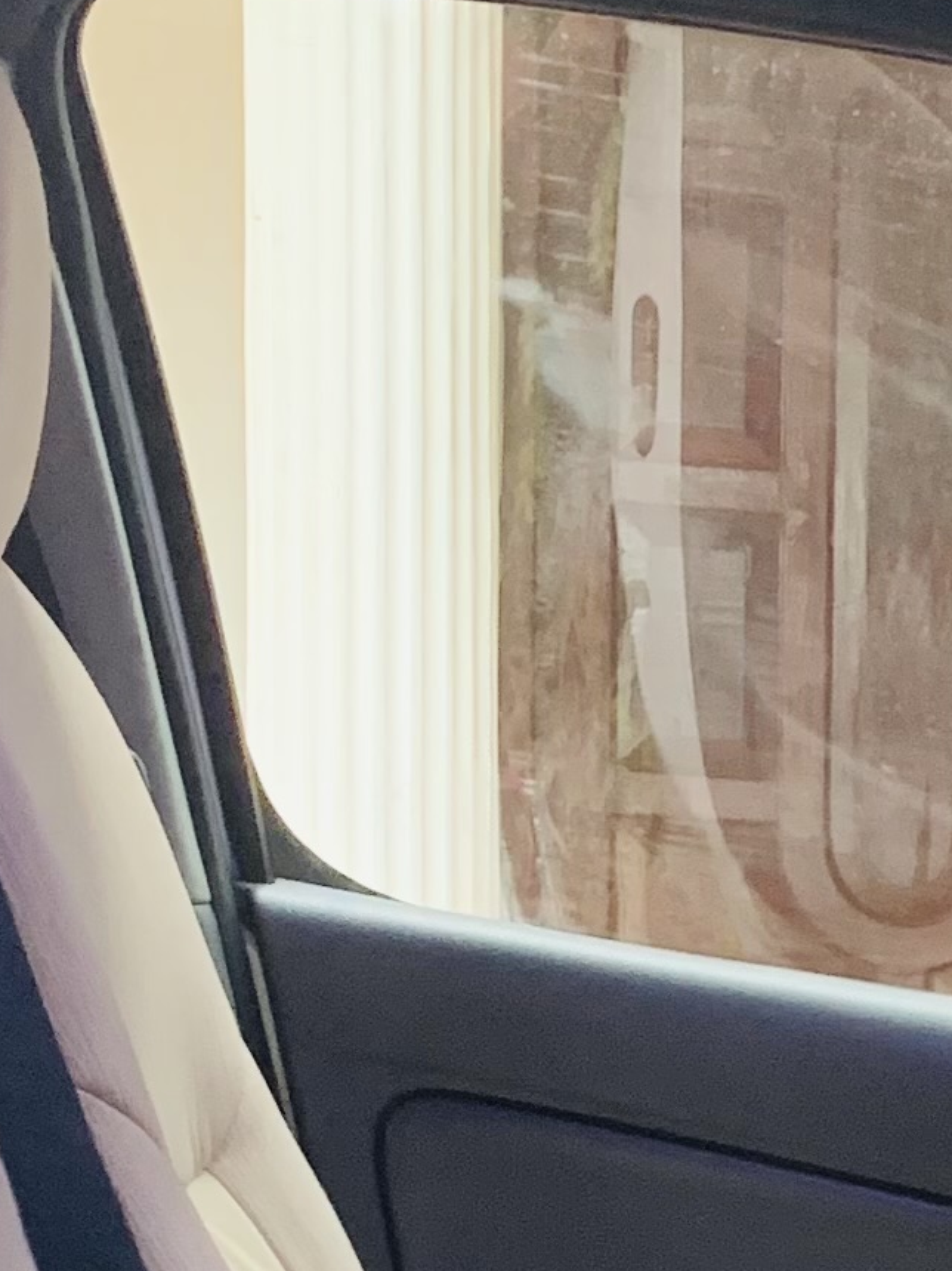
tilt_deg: -7.7
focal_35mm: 122
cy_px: 1540
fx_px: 4475
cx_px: 1468
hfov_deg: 11.6
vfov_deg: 15.5
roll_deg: -2.3
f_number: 1.8
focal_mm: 4.25
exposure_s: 1/60
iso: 160
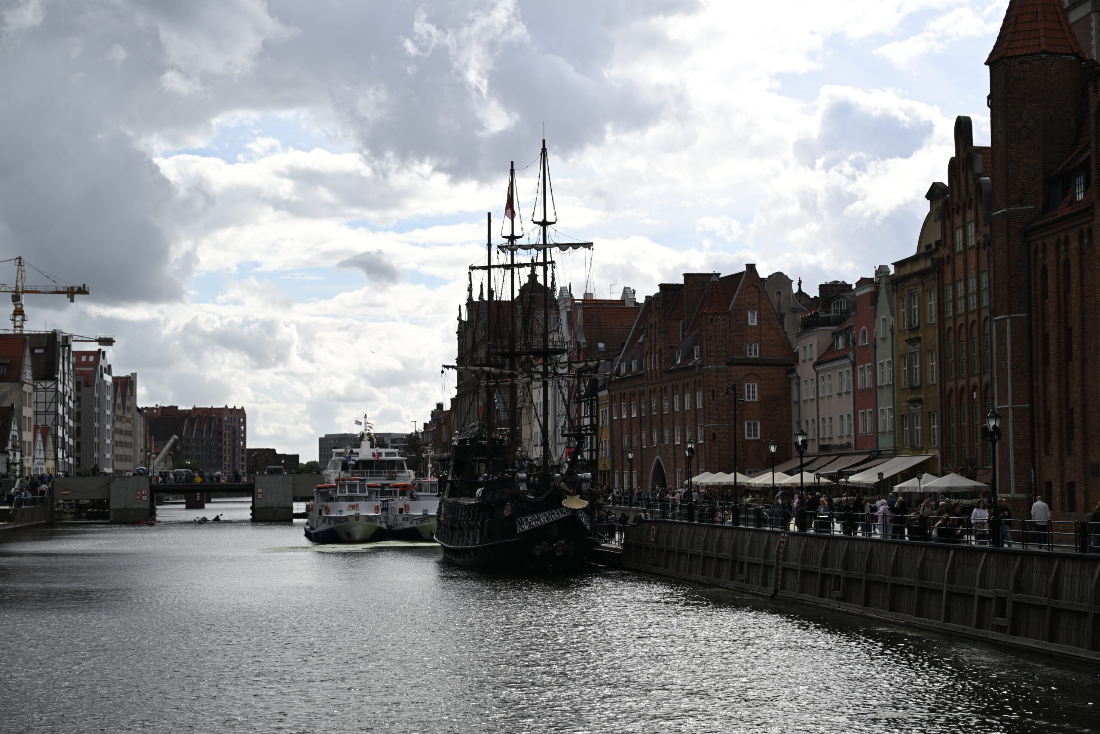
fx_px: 1742
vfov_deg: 23.8
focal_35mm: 57
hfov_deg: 35.1
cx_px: 550
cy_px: 367
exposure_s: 1/4000
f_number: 5
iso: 400
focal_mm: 57
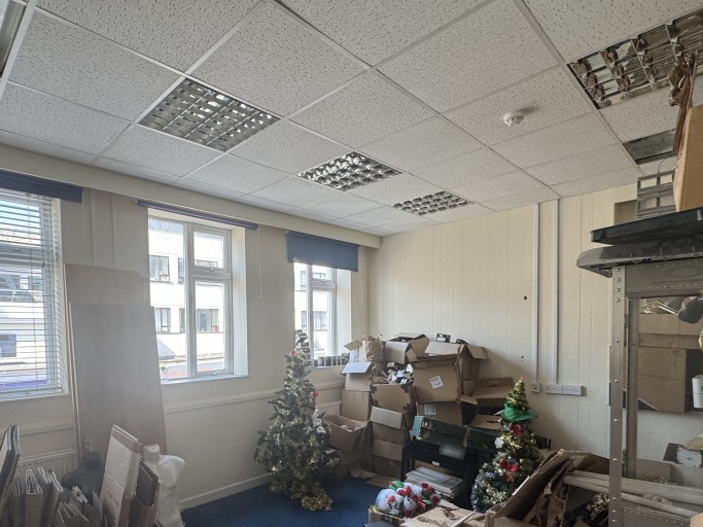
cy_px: 350
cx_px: 306
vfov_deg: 61.9
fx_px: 426
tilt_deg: -3.5
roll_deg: +0.6
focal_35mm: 21
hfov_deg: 78.6
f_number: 2.2
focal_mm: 2.22
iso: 80
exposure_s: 1/99
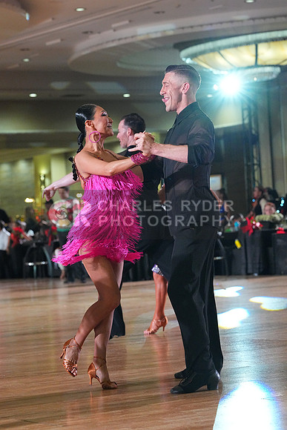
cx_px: 144
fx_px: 1434
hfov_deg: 11.4
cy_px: 215
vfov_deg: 17.1
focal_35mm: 120
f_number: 5.6
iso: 8000
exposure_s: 1/400
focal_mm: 120
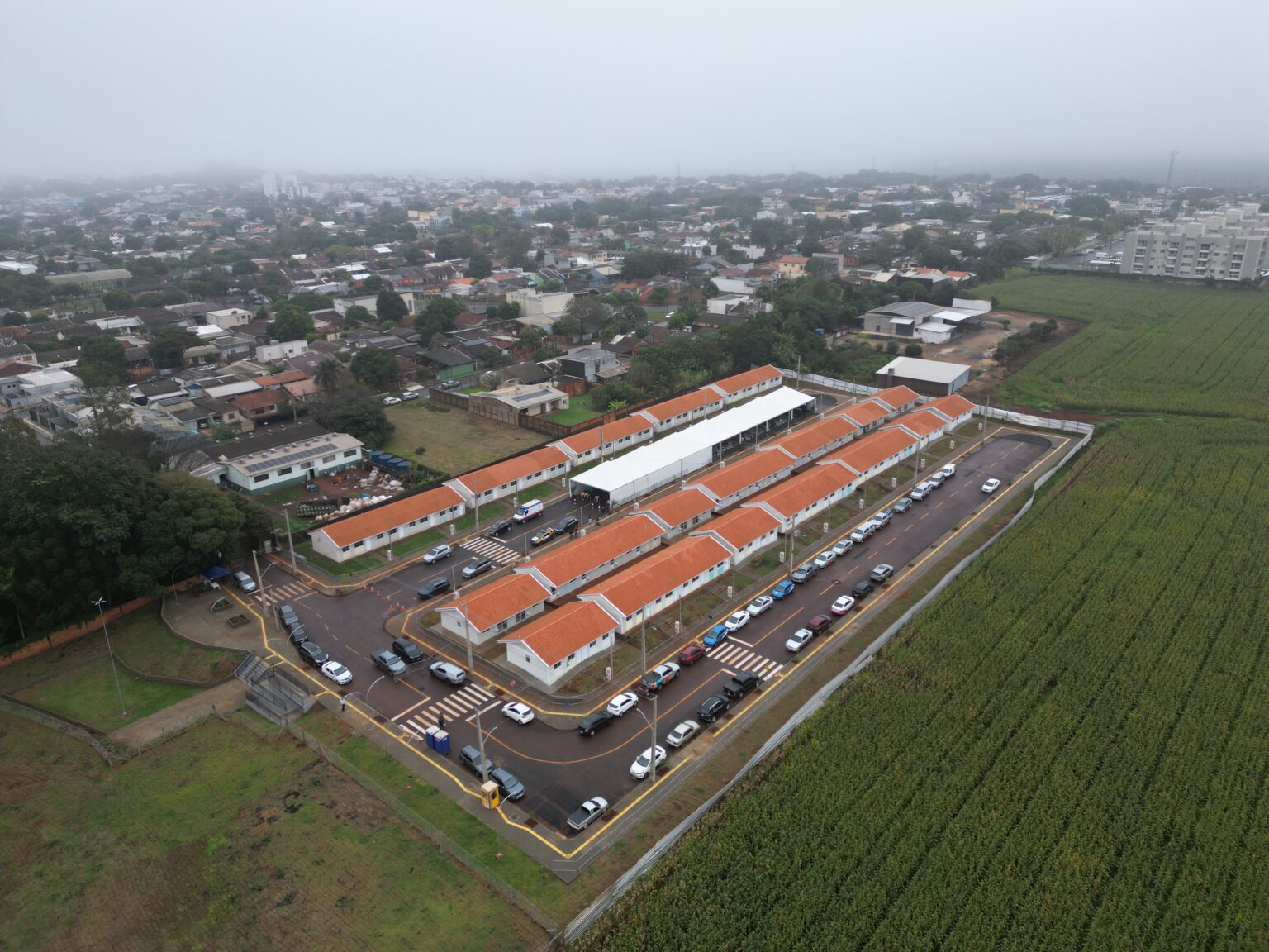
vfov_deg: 56.8
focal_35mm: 24
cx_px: 634
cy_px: 476
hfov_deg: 71.6
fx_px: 880
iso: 100
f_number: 1.7
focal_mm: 6.72
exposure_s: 1/640
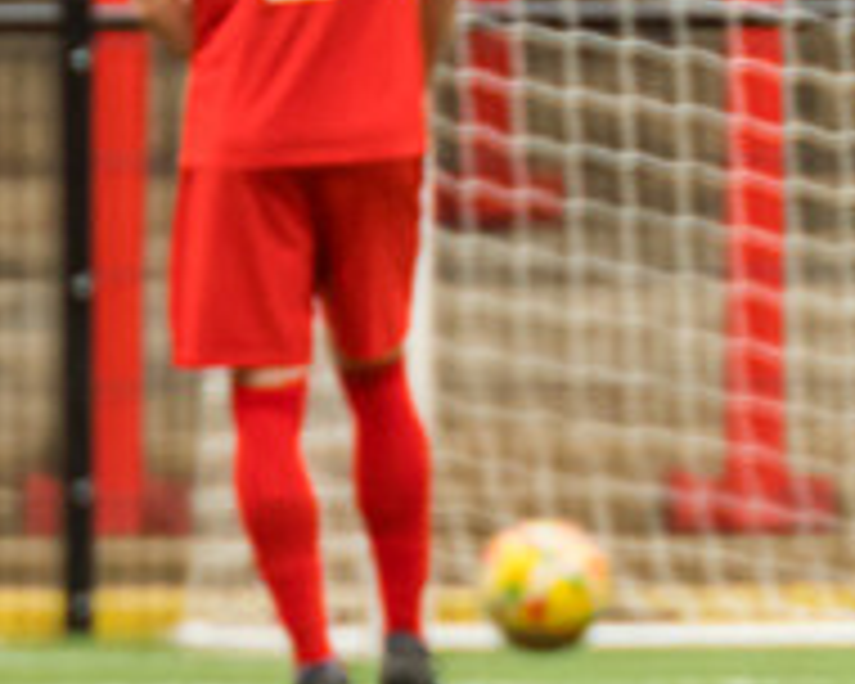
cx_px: 1202
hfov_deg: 0.8
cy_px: 44
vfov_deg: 0.6
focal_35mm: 2429
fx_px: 61465
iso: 1000
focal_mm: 420
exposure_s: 1/640
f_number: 4
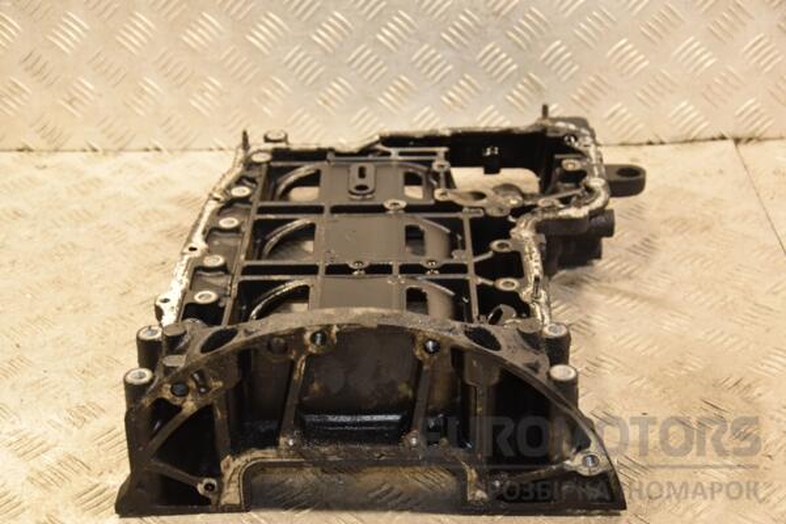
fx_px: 1474
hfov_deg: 29.9
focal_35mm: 68
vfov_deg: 20.2
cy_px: 262
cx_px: 393
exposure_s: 1/100
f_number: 4.8
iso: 800
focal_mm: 45
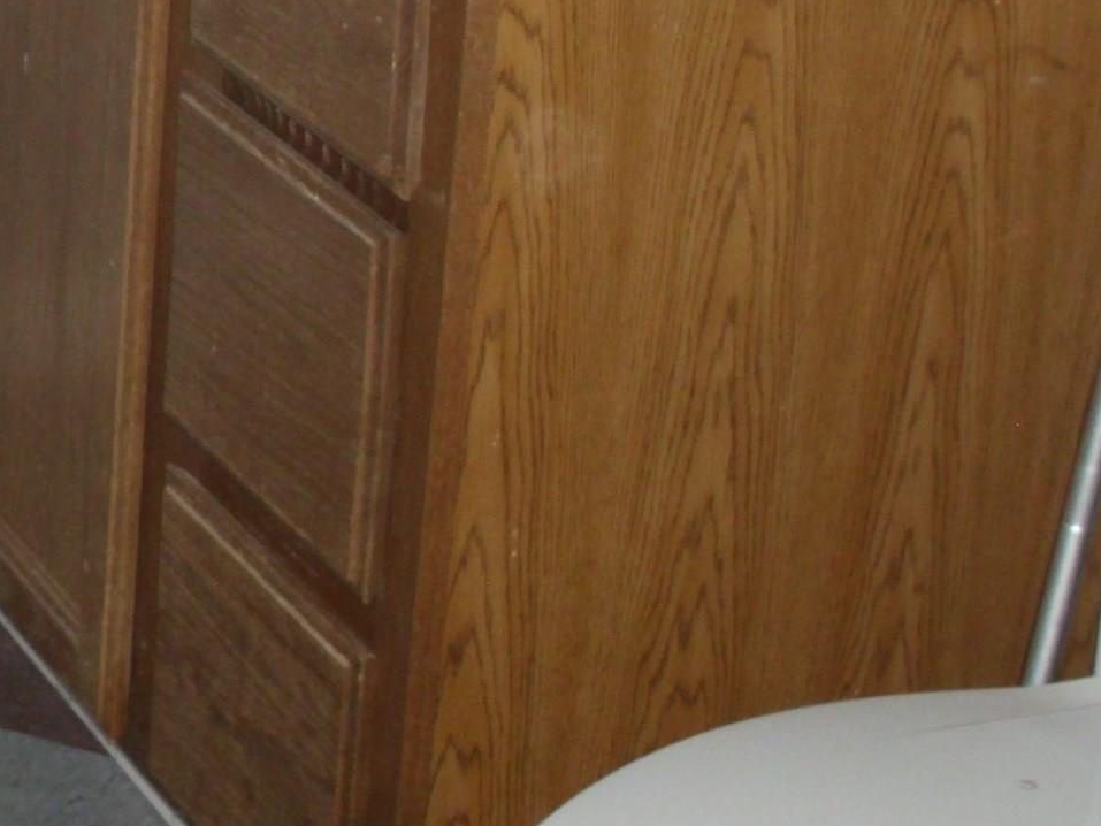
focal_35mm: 122
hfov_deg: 15.8
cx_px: -29
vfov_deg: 12.0
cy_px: 24
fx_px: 3881
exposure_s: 1/60
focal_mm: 6.3
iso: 200
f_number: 2.9
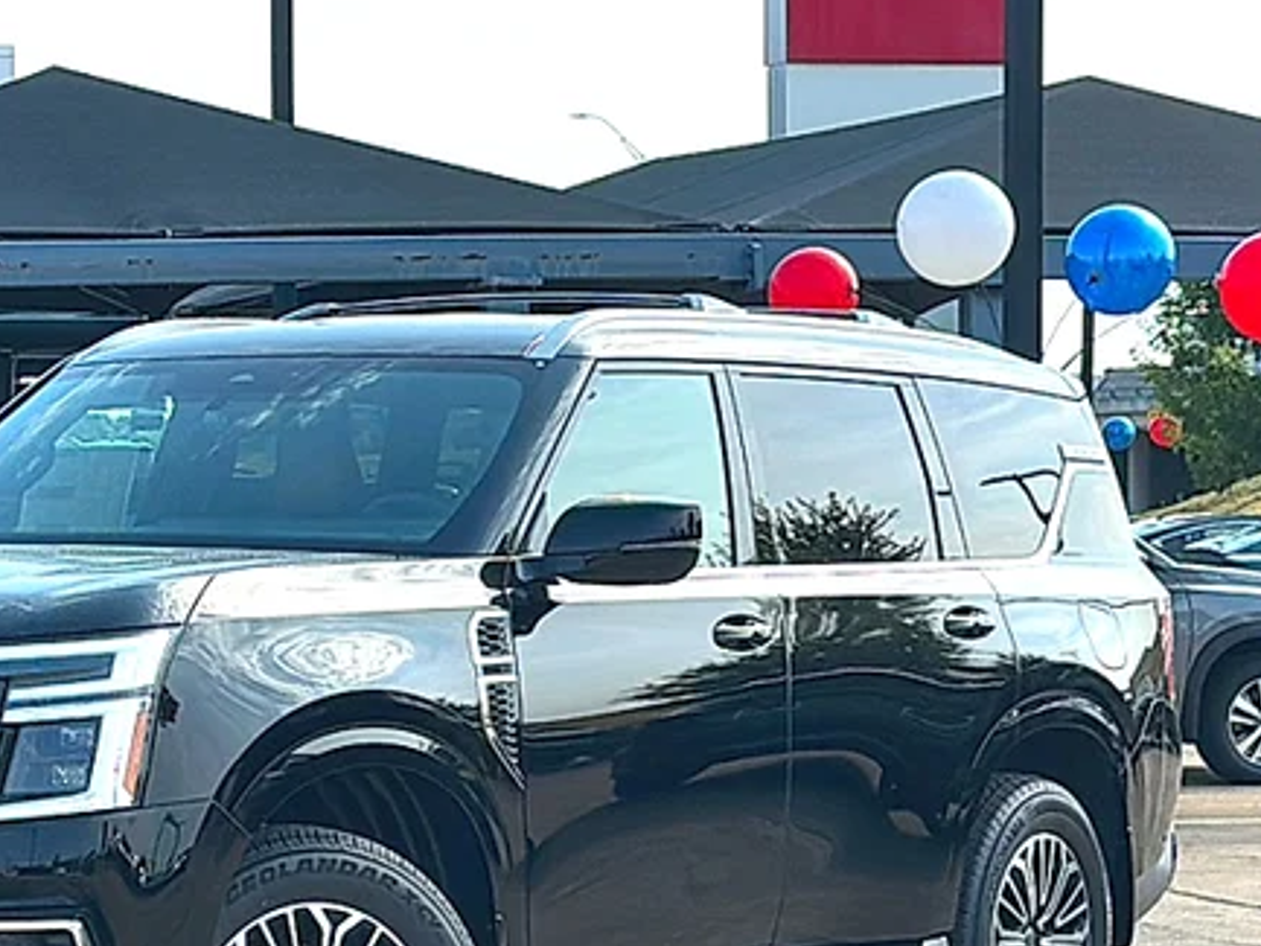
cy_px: 718
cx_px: 294
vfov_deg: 14.0
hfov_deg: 18.6
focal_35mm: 105
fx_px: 3826
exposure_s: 1/2907
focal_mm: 6.86
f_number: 1.78
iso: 100
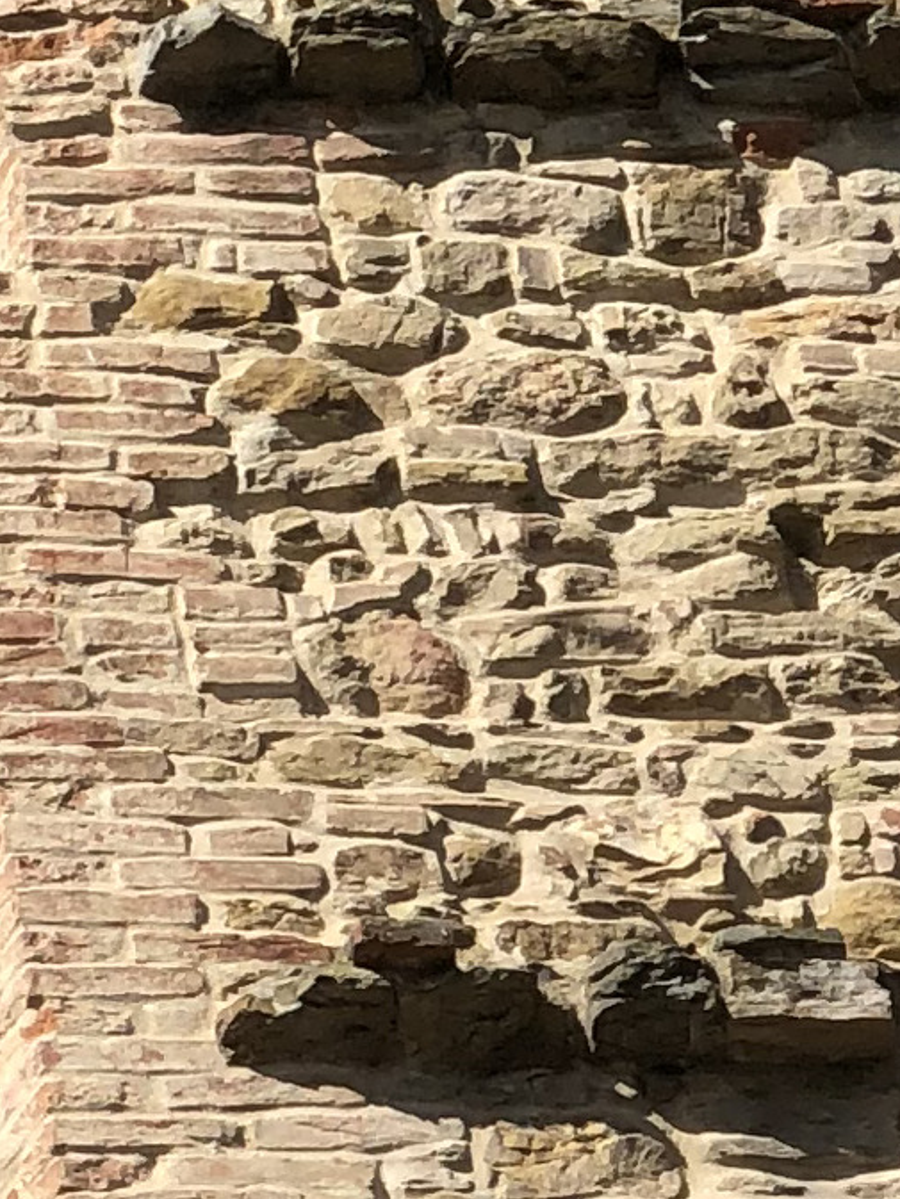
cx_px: -1394
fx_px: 10708
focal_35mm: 309
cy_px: 315
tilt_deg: +42.1
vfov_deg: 6.4
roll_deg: +1.3
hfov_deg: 4.7
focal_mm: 6
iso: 16
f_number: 2.4
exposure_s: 1/783
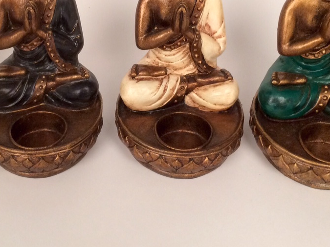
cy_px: 36
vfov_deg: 25.9
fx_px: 524
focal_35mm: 55
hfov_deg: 34.6
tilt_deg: -36.8
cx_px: 110
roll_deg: +0.1
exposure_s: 1/30
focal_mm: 4.15
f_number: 2.2
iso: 125
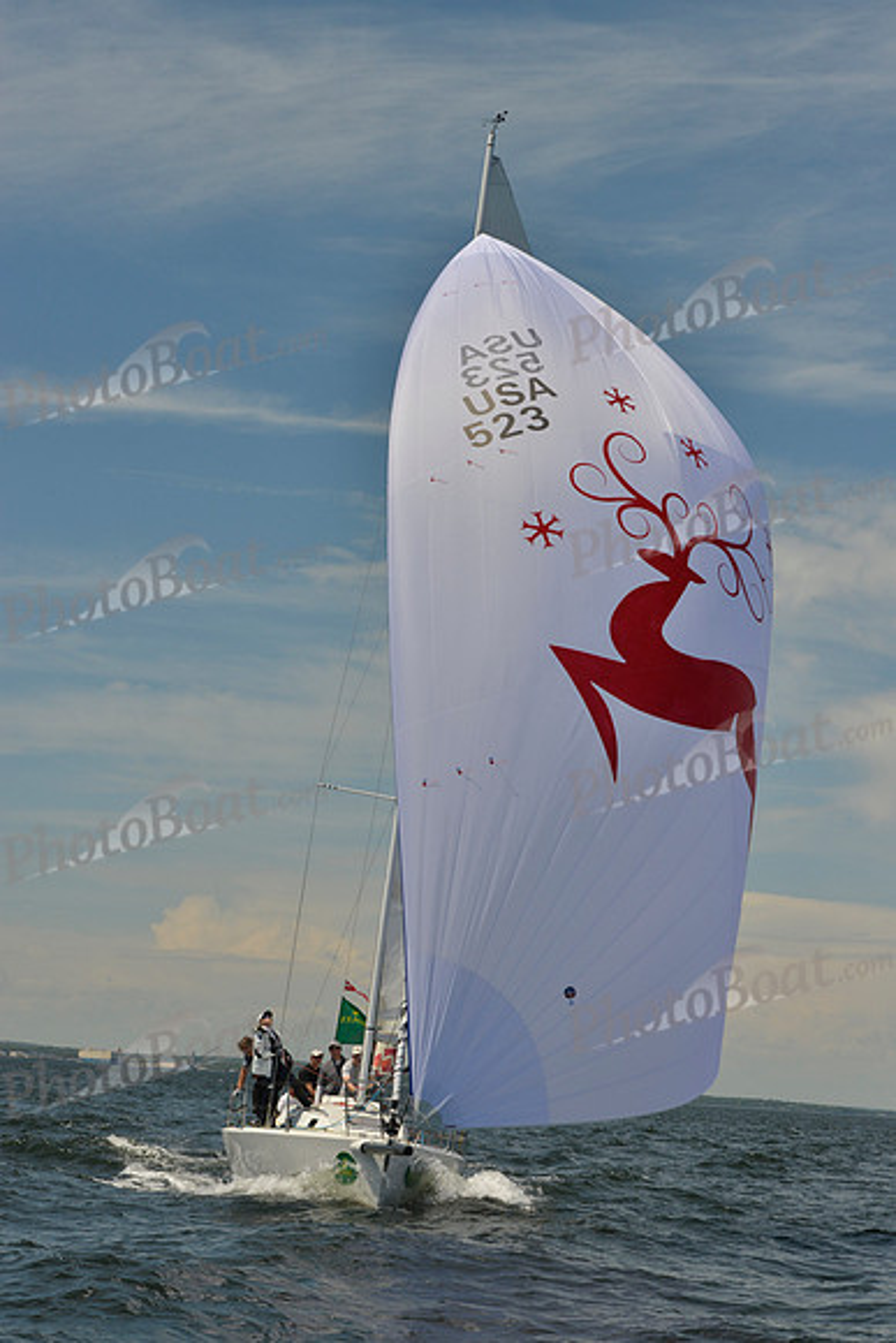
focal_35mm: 70
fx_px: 2612
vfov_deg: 28.8
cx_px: 448
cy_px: 672
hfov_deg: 19.5
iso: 280
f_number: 11
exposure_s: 1/1600
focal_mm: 70
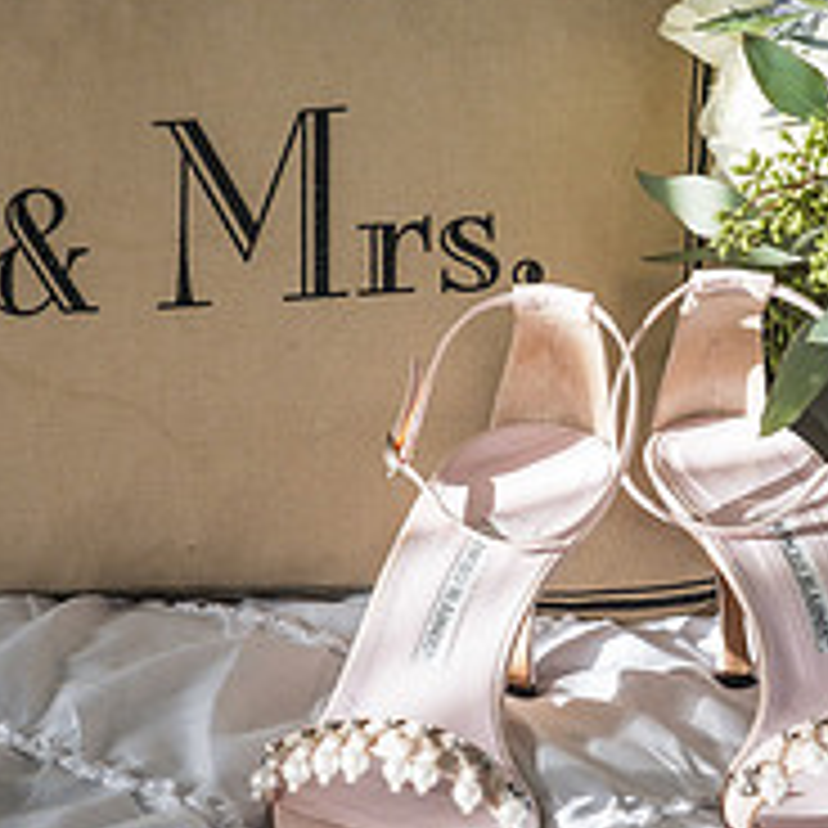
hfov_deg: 8.9
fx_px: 5304
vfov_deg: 8.9
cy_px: 299
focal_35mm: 196
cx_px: 612
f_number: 2.8
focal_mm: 48.5
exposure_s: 1/500
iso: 200
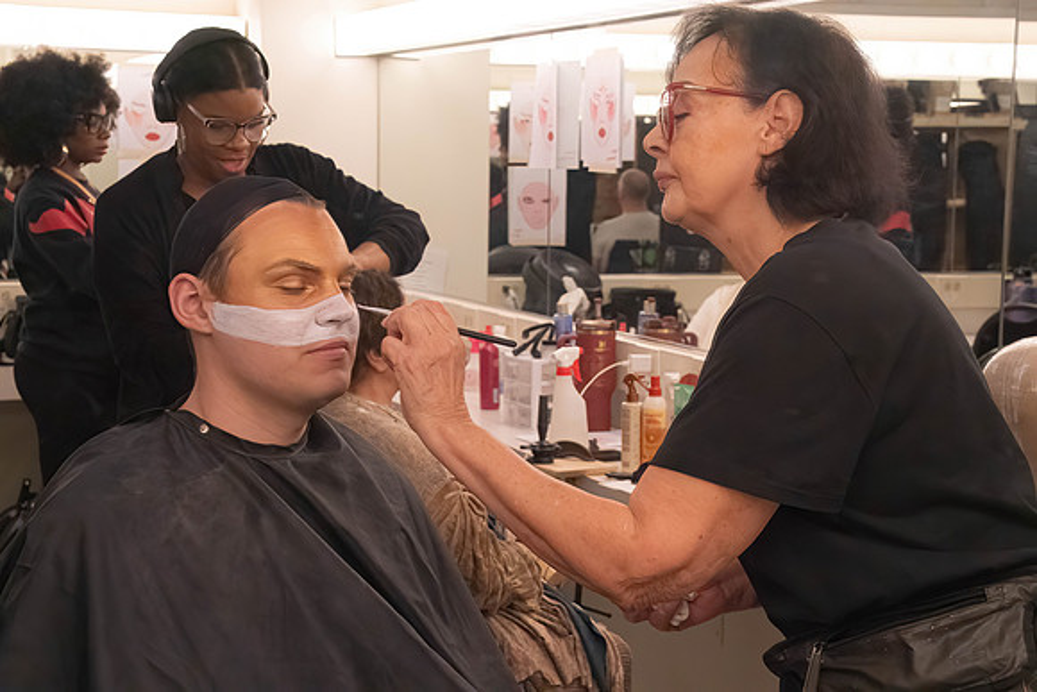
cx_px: 518
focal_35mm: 70
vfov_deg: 19.5
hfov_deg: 28.8
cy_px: 346
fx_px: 2017
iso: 16000
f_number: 11
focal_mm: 70
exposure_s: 1/500
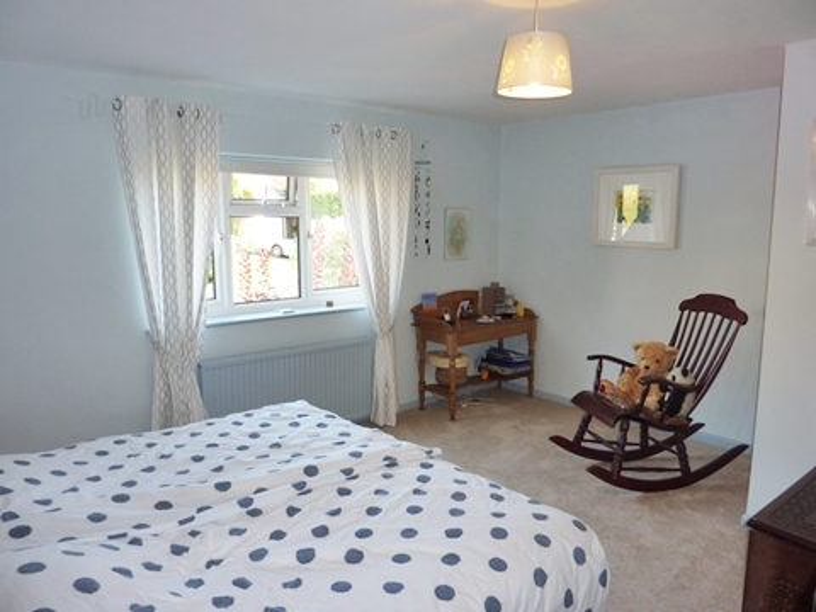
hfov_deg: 69.4
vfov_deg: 54.9
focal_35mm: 25
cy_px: 306
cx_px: 408
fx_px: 589
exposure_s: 1/30
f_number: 3.3
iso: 100
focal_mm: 4.1
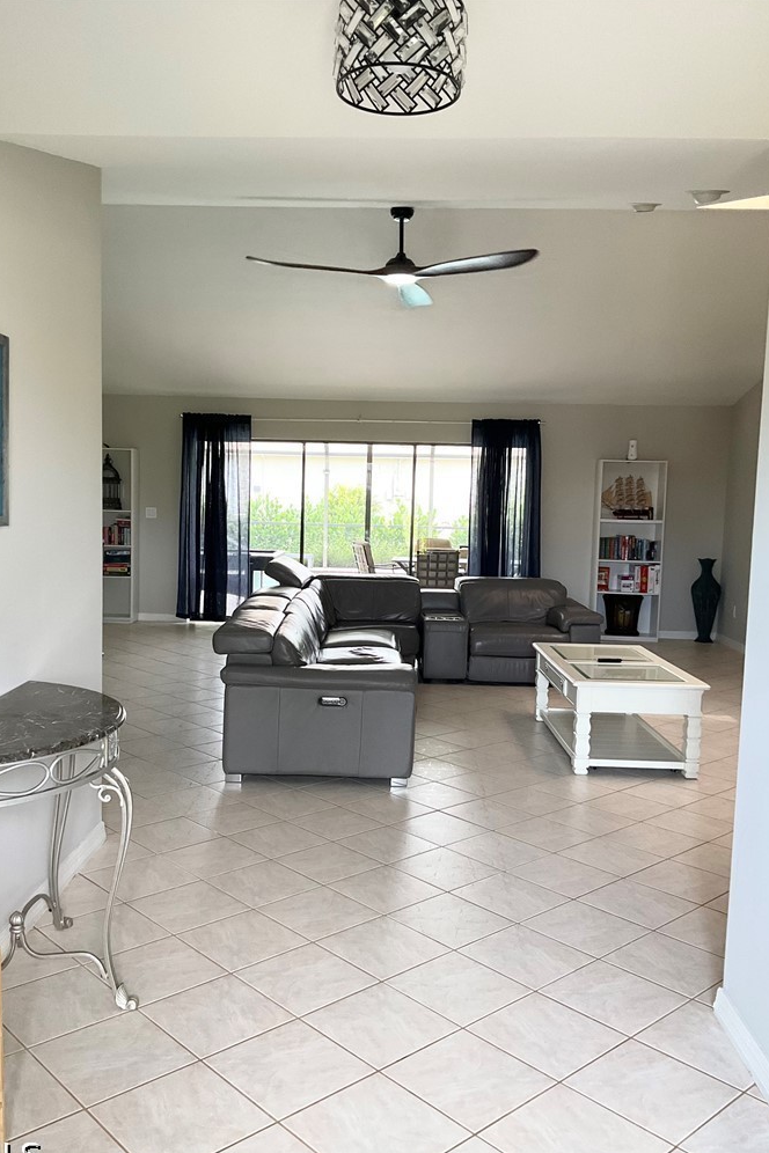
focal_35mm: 31
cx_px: 340
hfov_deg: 42.3
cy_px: 589
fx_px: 993
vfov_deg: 60.3
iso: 80
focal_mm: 3
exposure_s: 1/59
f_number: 1.8
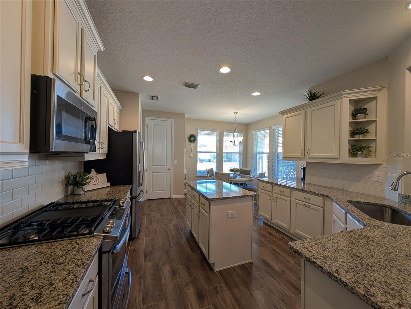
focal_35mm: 12
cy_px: 154
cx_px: 206
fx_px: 143
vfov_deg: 94.6
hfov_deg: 110.5
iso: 77
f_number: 1.7
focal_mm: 2.02
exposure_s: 1/123
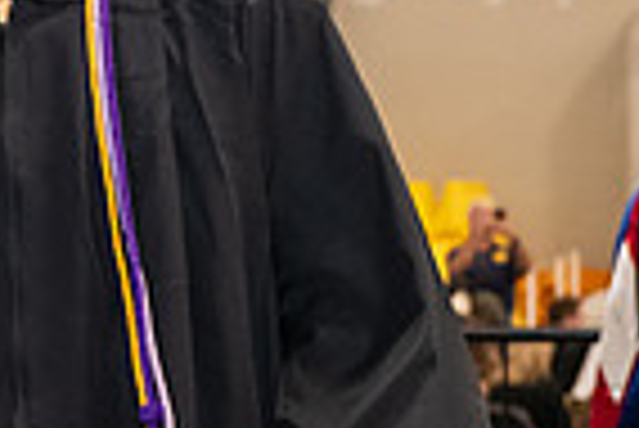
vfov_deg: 5.4
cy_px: 70
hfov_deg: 7.9
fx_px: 4495
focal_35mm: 253
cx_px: -500
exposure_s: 1/125
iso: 2500
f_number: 5
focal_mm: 62
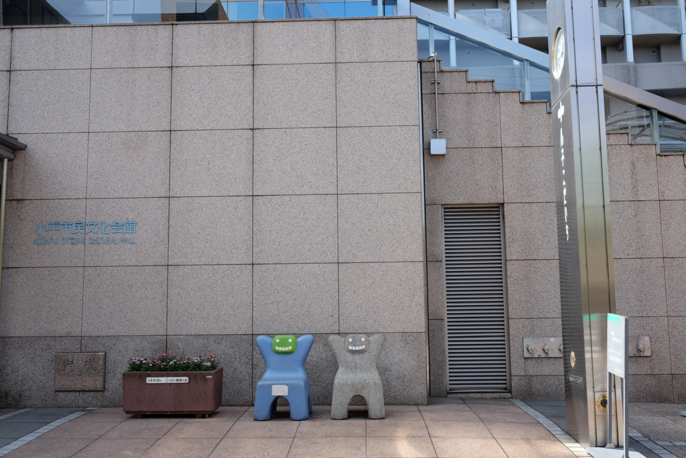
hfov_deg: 54.4
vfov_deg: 37.9
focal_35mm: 35
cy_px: 229
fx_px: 667
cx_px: 343
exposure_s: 1/170
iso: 200
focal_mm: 23
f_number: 5.6
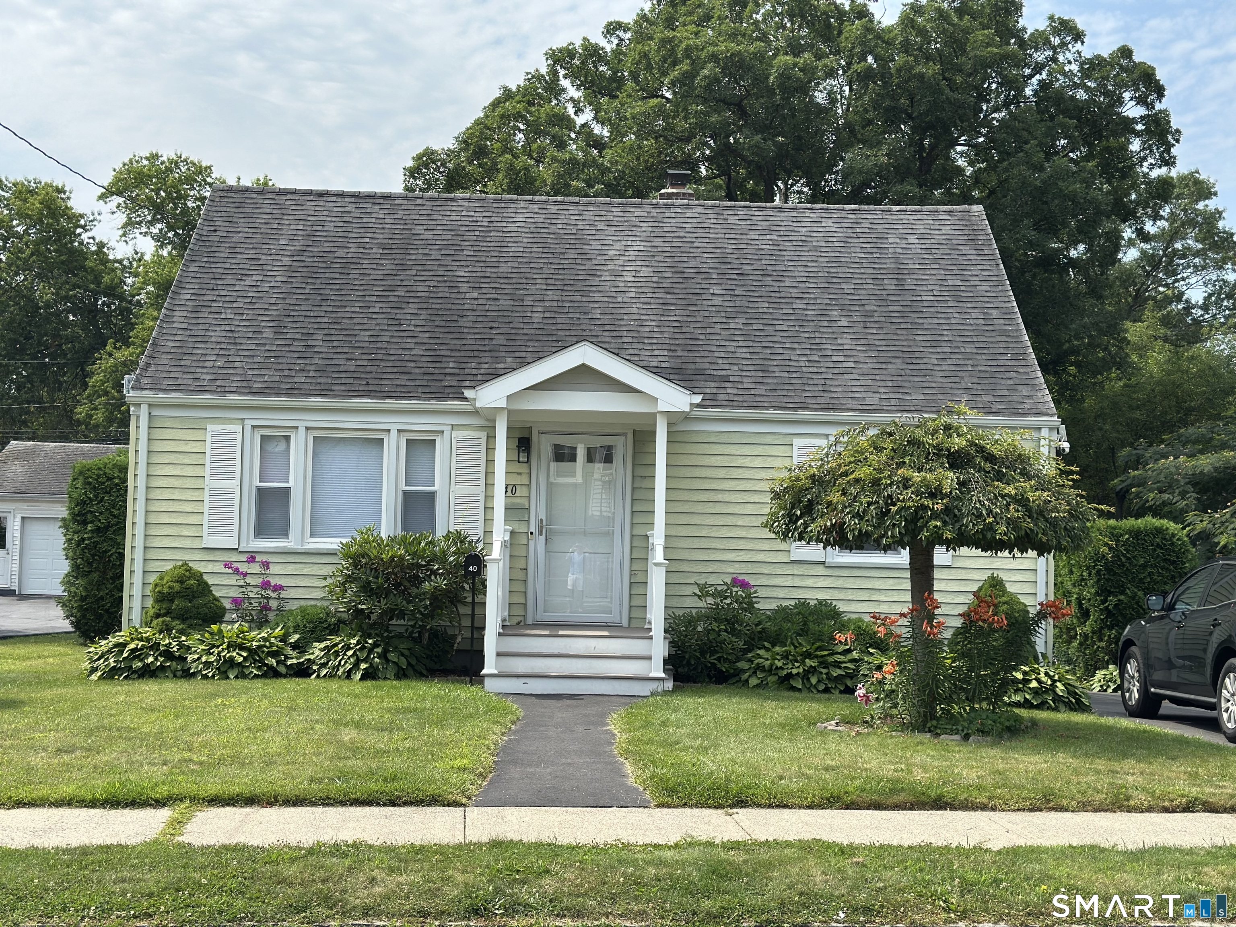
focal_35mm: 48
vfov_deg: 30.3
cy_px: 464
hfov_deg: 39.7
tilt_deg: +3.0
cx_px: 618
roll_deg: -1.7
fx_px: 1714
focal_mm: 6.86
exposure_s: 1/3597
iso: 100
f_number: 1.78
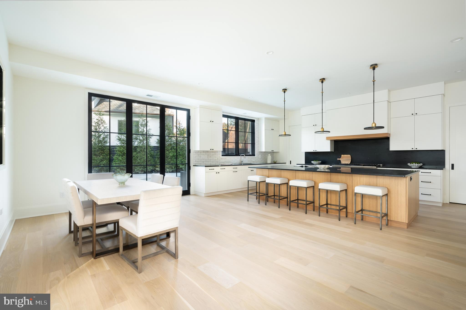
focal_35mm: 16
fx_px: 207
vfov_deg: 73.7
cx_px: 233
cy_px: 155
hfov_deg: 96.8
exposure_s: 1/15
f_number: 13
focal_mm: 16
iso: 800
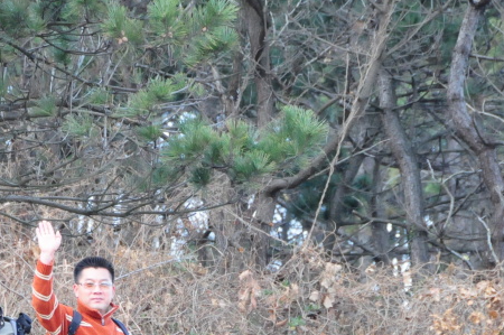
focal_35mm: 461
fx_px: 6449
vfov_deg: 3.0
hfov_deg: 4.5
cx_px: 142
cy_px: 294
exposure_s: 1/320
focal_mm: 135
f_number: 9
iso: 1600
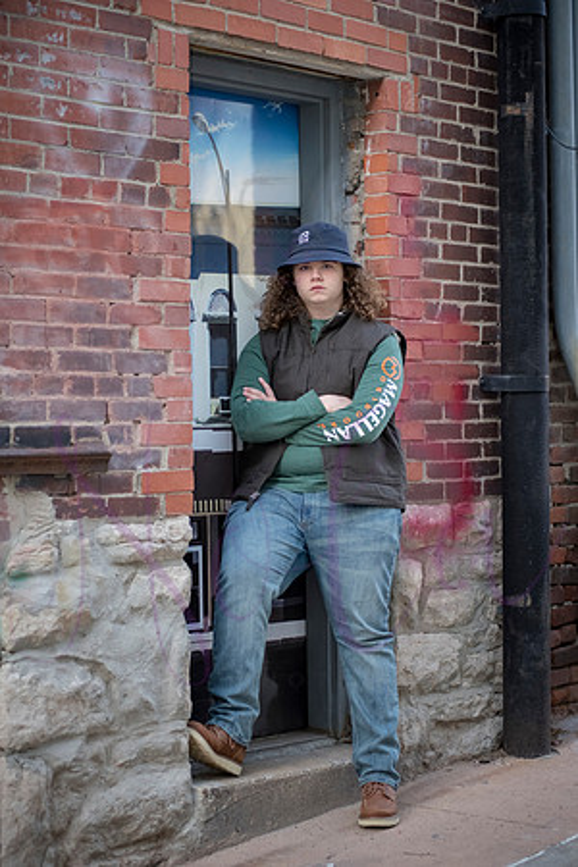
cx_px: 289
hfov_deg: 17.1
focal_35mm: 80
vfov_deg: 25.4
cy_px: 434
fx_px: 1927
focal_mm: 80
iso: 1250
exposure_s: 1/320
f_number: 4
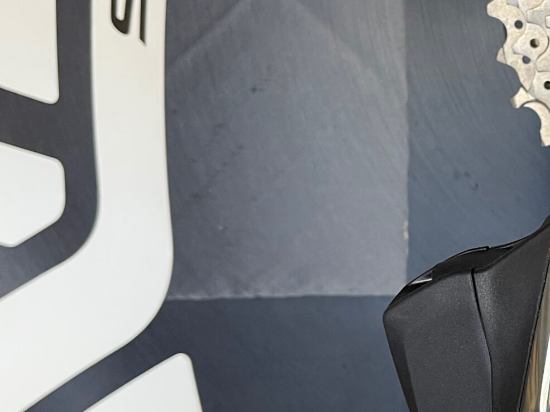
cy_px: 259
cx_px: 532
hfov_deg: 28.3
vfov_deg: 22.5
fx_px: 1032
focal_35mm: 65
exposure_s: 1/85
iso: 125
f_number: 1.6
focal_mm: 5.1
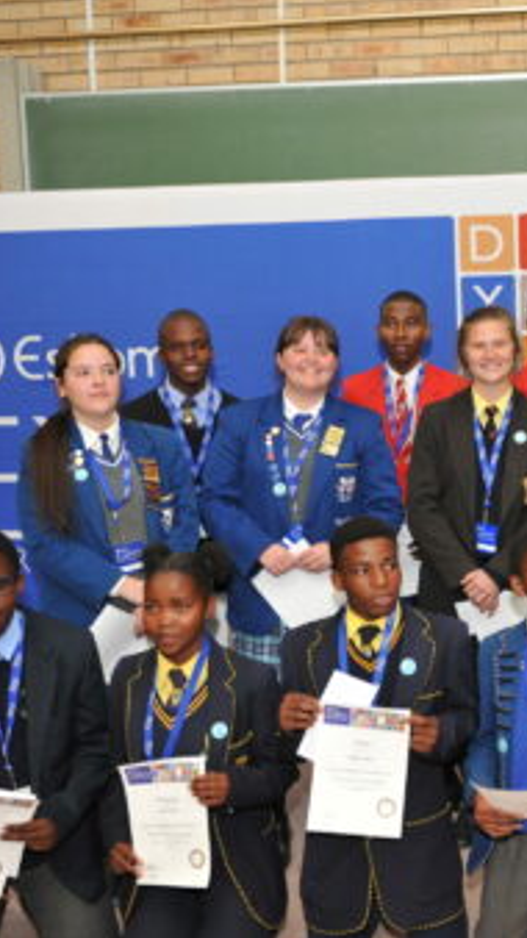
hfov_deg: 25.0
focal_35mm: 46
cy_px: 469
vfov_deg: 44.6
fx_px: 1143
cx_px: 502
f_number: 3.2
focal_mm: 29
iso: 200
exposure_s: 1/60
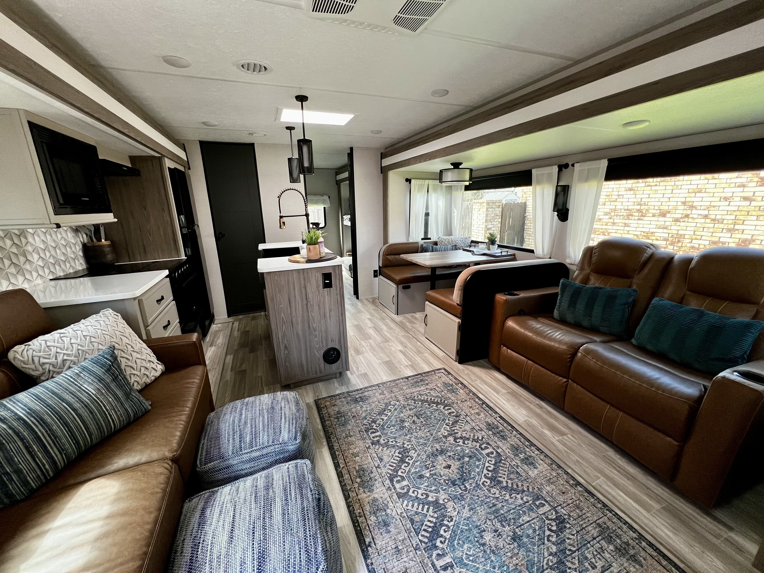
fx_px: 287
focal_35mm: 13
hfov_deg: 106.2
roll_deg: +2.1
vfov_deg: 89.9
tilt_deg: -16.4
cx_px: 382
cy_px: 286
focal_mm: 1.57
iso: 250
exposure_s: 1/97
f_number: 1.8
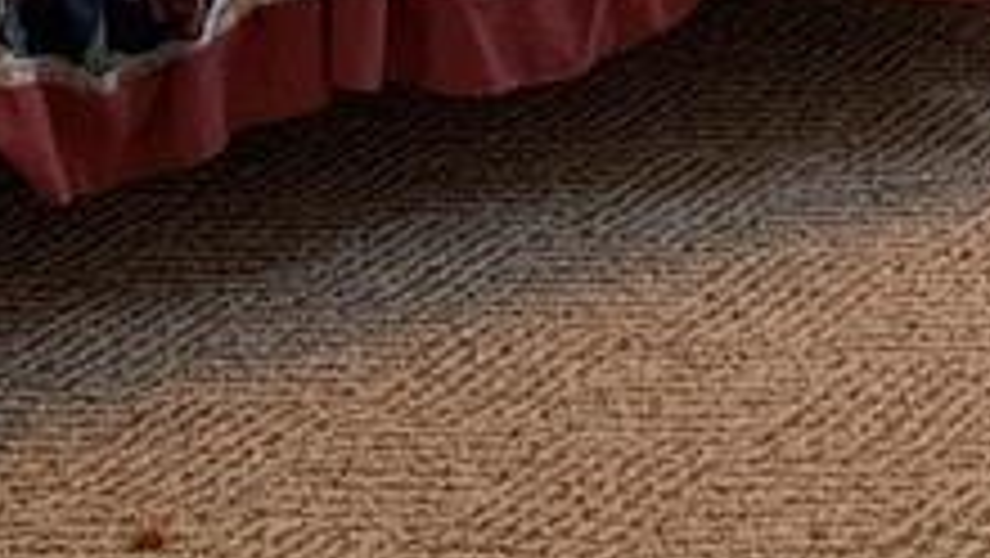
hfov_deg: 16.2
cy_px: -1107
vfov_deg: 7.9
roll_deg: -0.2
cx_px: 554
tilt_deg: -8.9
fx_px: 3467
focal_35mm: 132
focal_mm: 4.25
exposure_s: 1/60
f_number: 1.8
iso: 160
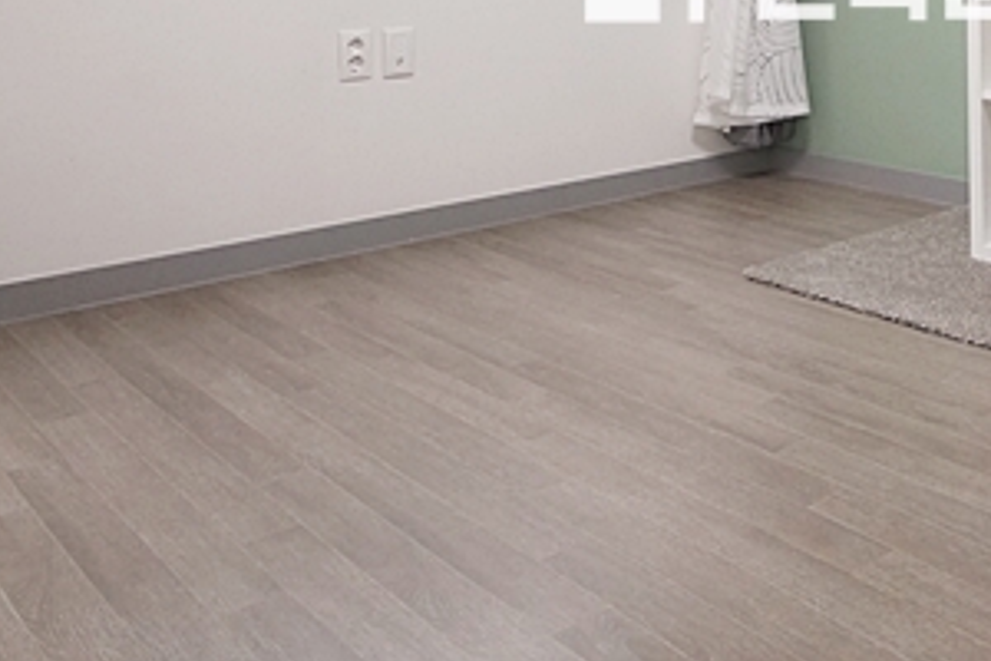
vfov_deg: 29.9
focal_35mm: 40
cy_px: -73
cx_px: 991
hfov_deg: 42.0
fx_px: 1101
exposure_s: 1/25
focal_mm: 10
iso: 800
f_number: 9
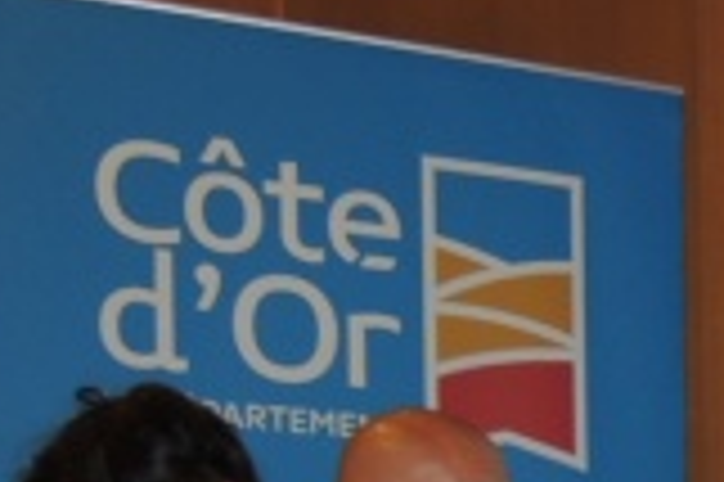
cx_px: 1295
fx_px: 2491
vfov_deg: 10.0
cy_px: 1063
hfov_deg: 14.6
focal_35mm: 124
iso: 200
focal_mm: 5.3
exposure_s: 1/30
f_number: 3.1
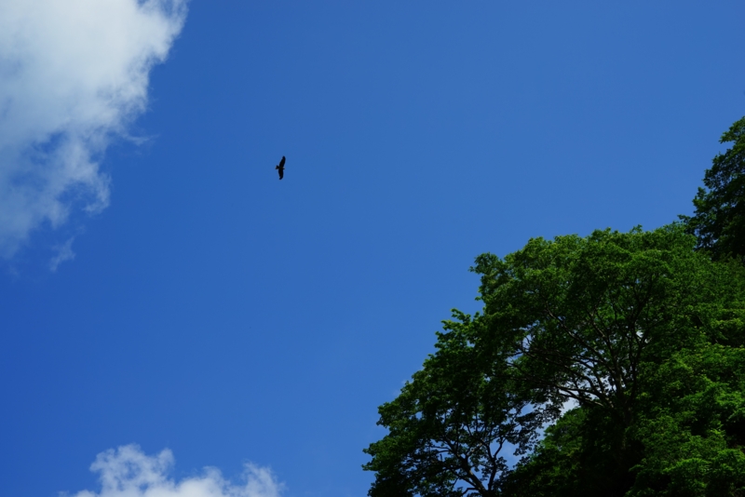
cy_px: 248
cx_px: 372
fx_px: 1035
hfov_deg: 39.6
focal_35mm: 50
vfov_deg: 27.0
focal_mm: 50
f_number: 11
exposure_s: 1/200
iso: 100
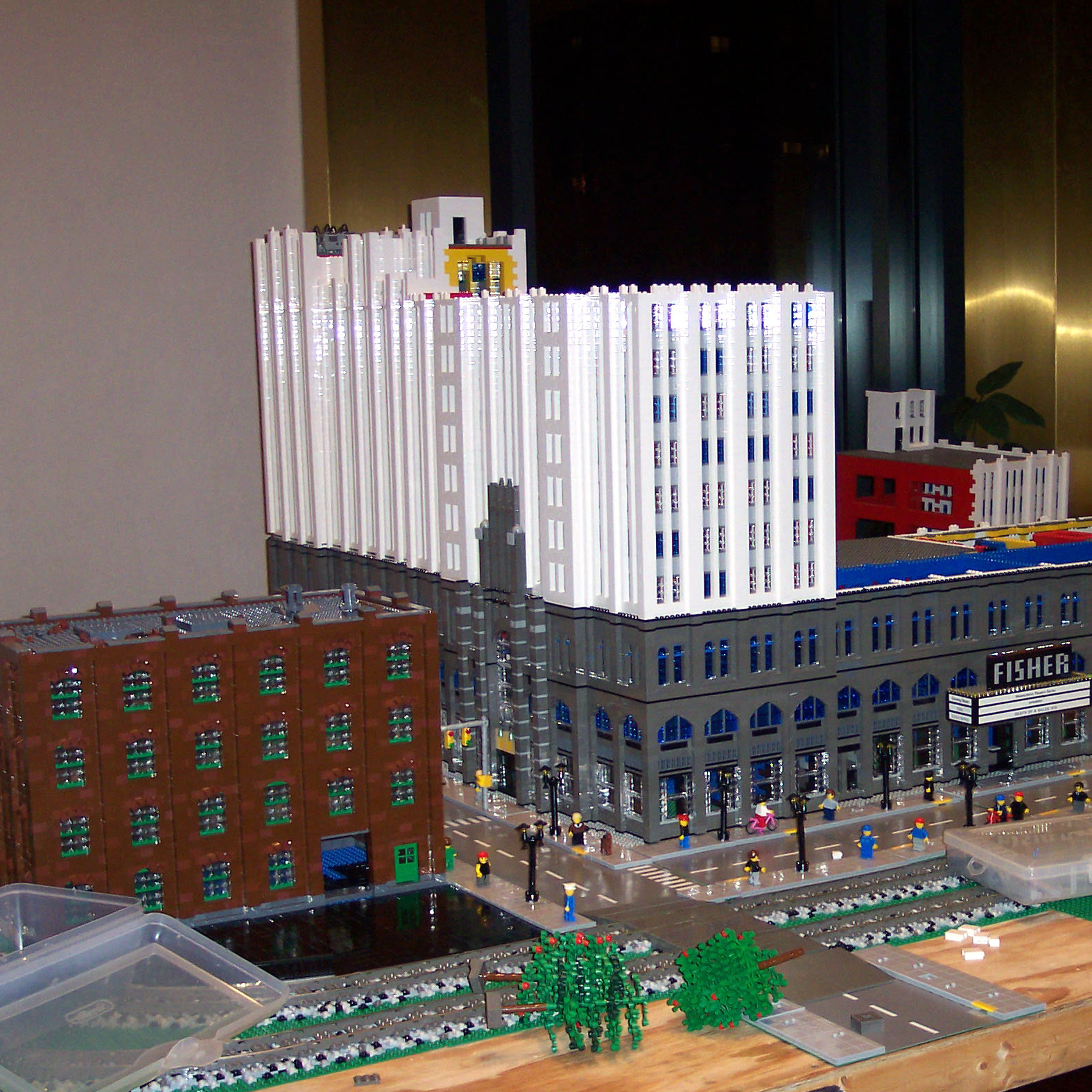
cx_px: 743
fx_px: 1963
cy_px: 618
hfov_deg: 30.8
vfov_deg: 31.1
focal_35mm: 55
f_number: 2.8
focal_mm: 8
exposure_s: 1/30
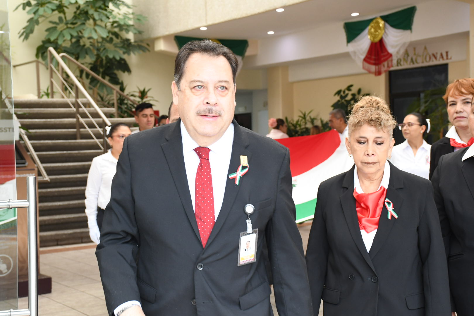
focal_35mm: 60
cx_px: 237
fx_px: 790
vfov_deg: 22.6
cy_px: 158
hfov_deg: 33.4
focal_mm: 40
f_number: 6.3
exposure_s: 1/125
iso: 1250
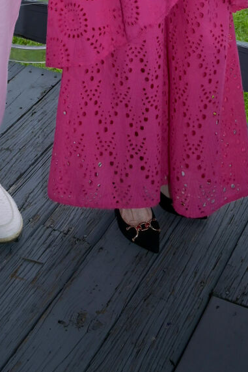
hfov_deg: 18.1
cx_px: 18
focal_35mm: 74
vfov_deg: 23.4
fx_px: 765
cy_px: -143
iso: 200
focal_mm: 24
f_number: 11
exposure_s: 1/160
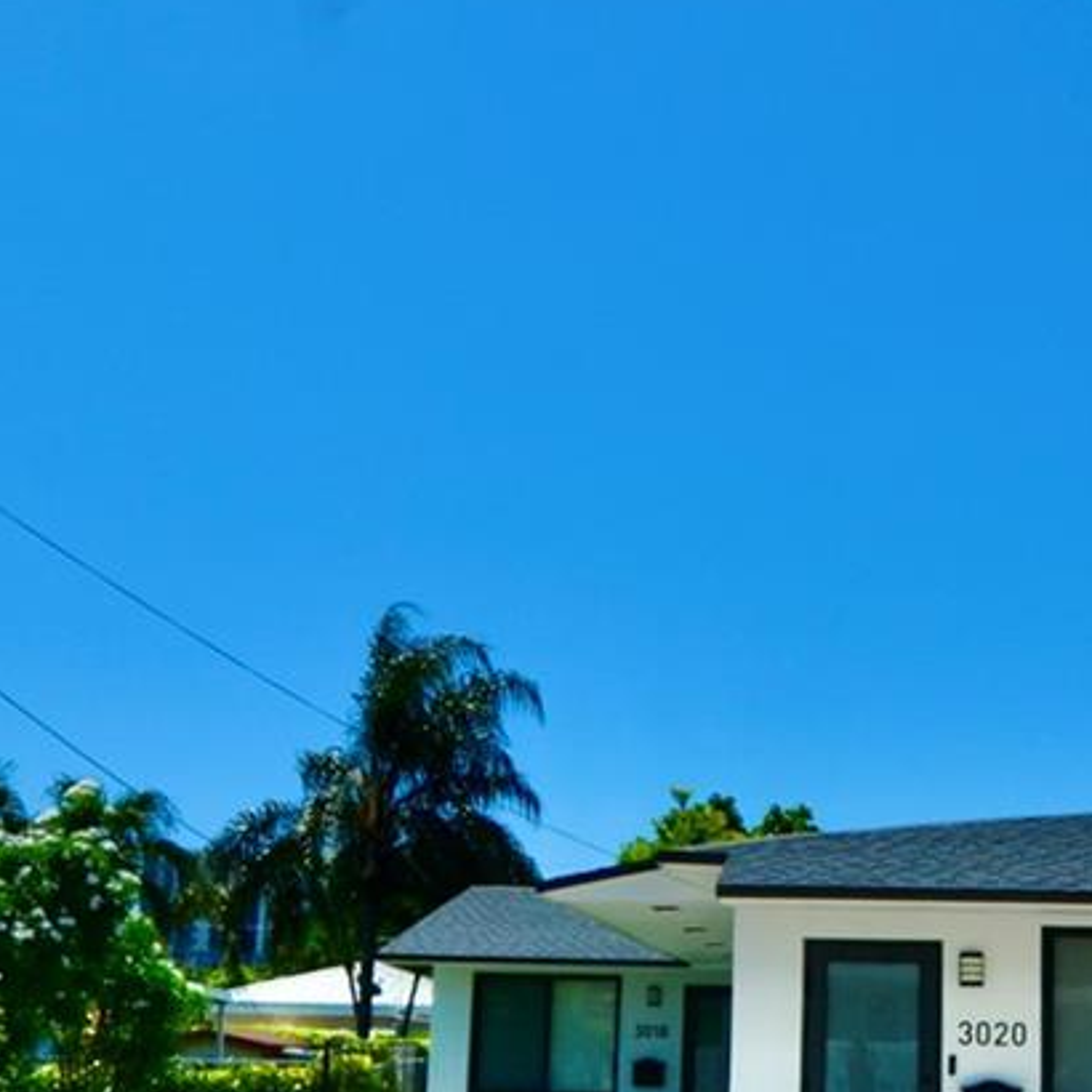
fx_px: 1951
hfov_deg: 30.6
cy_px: 661
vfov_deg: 31.2
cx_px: 850
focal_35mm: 55
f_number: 9
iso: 100
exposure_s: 1/320
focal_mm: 11
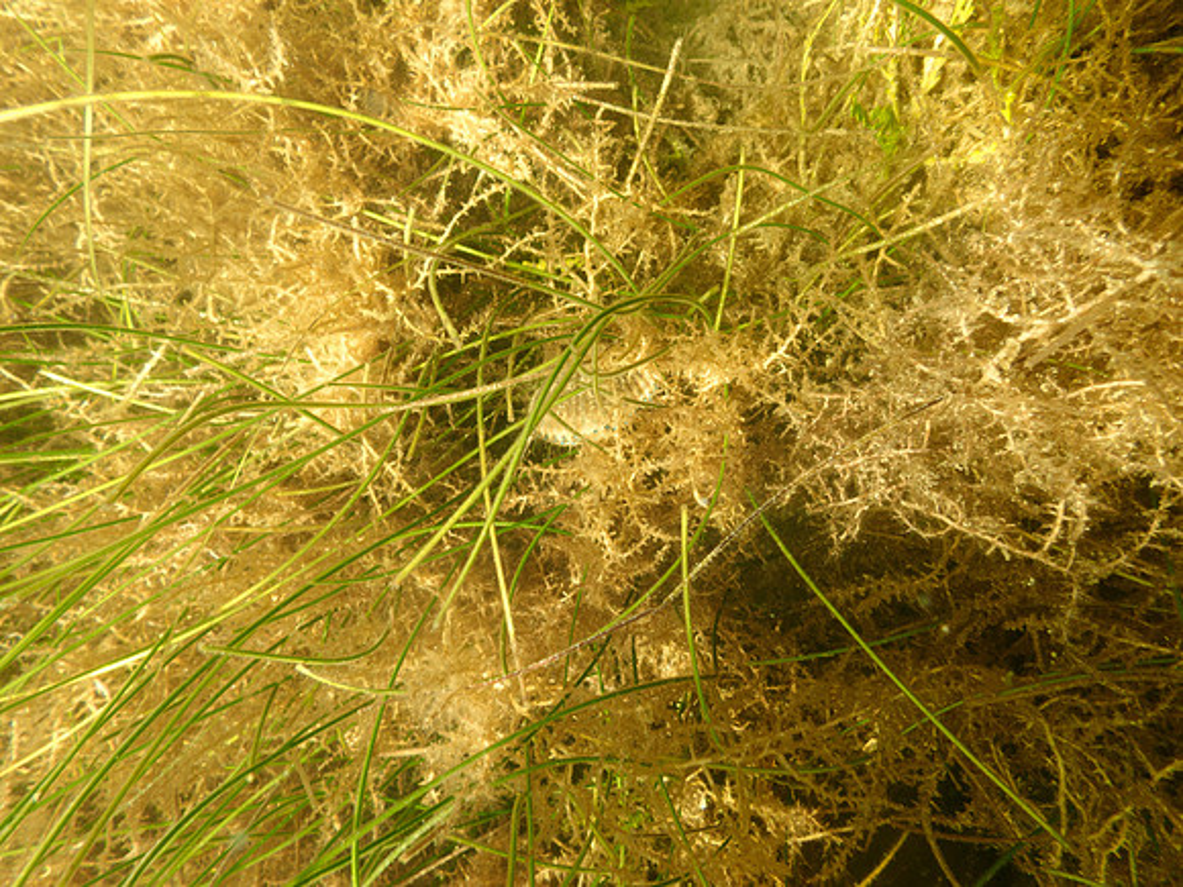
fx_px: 854
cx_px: 592
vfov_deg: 54.9
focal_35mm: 25
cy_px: 444
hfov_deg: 69.4
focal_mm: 4.5
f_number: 2.8
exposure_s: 1/160
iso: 100
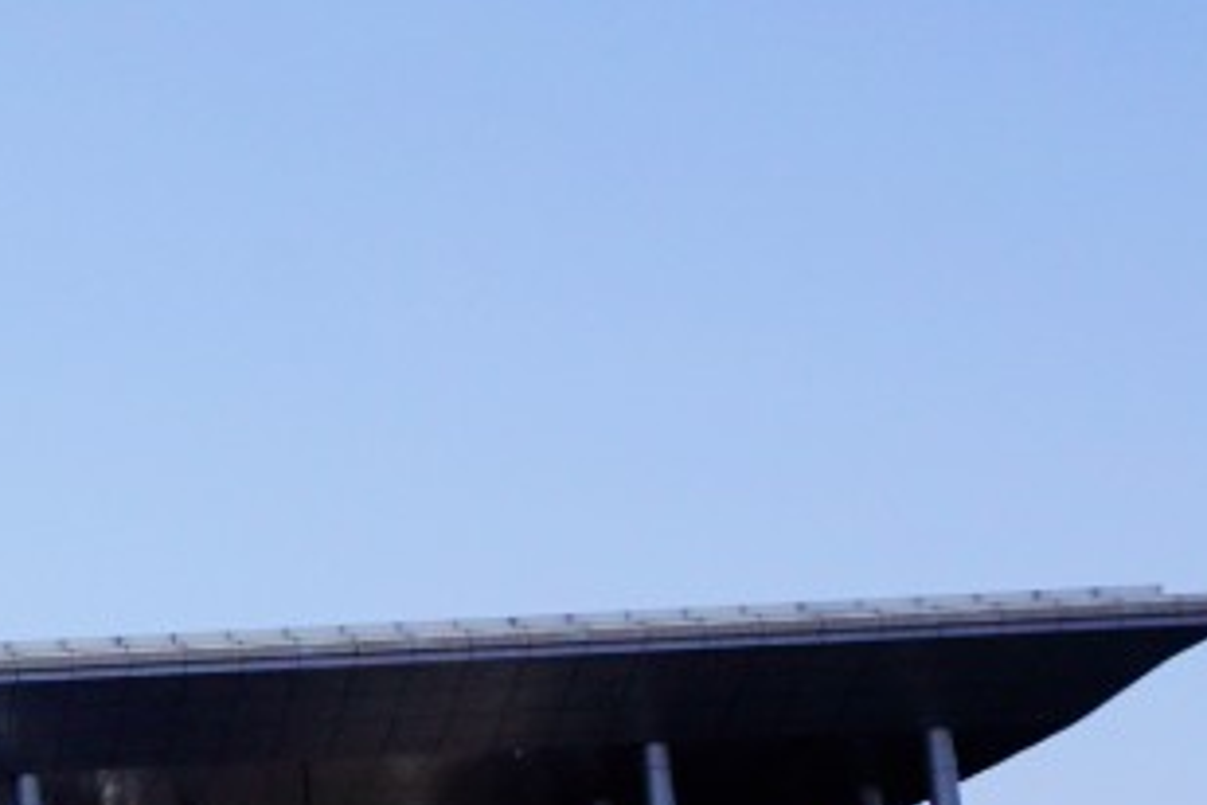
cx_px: -1500
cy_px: 383
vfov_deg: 9.8
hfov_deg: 12.3
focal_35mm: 140
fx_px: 4694
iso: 100
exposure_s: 1/160
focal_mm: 18
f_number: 11
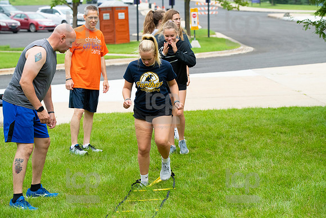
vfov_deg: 11.8
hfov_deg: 17.6
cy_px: 109
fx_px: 1051
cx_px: 163
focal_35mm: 116
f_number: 5.6
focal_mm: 116
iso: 1250
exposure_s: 1/1000
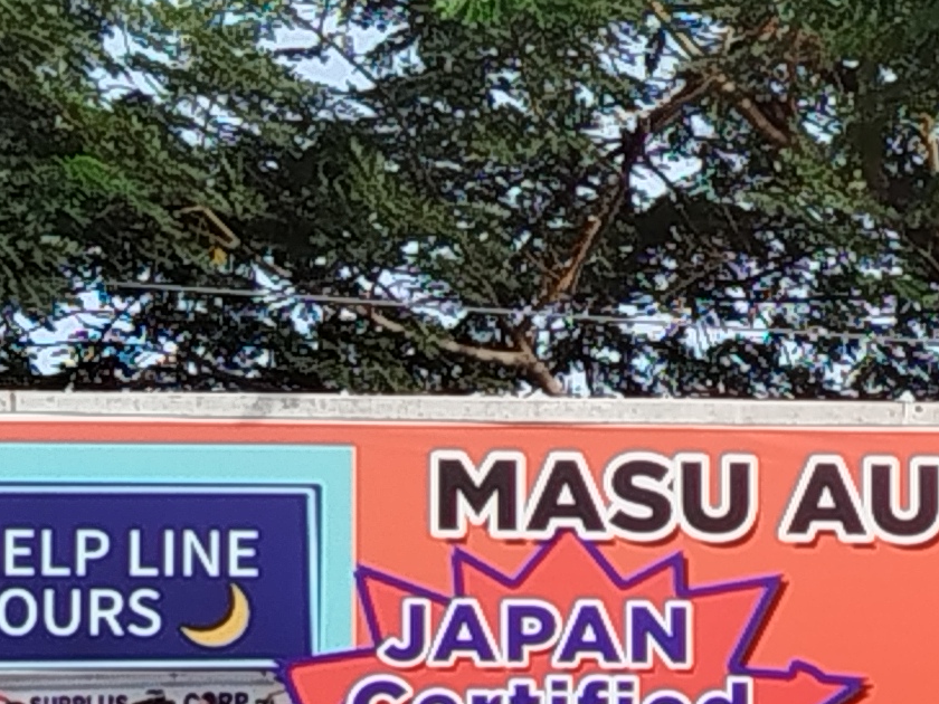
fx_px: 7107
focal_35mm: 262
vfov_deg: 5.6
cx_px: 1814
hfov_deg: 7.3
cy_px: 1167
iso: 50
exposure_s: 1/597
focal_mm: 5.31
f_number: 1.7
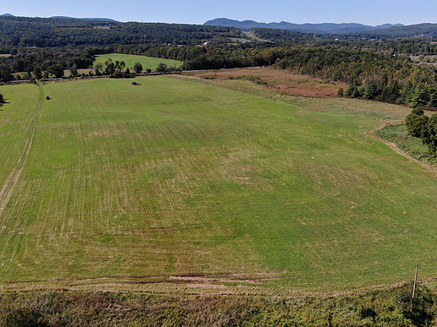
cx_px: 205
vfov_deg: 51.3
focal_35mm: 27
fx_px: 341
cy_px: 147
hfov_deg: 65.3
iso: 100
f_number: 2.8
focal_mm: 4.39
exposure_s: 1/1250
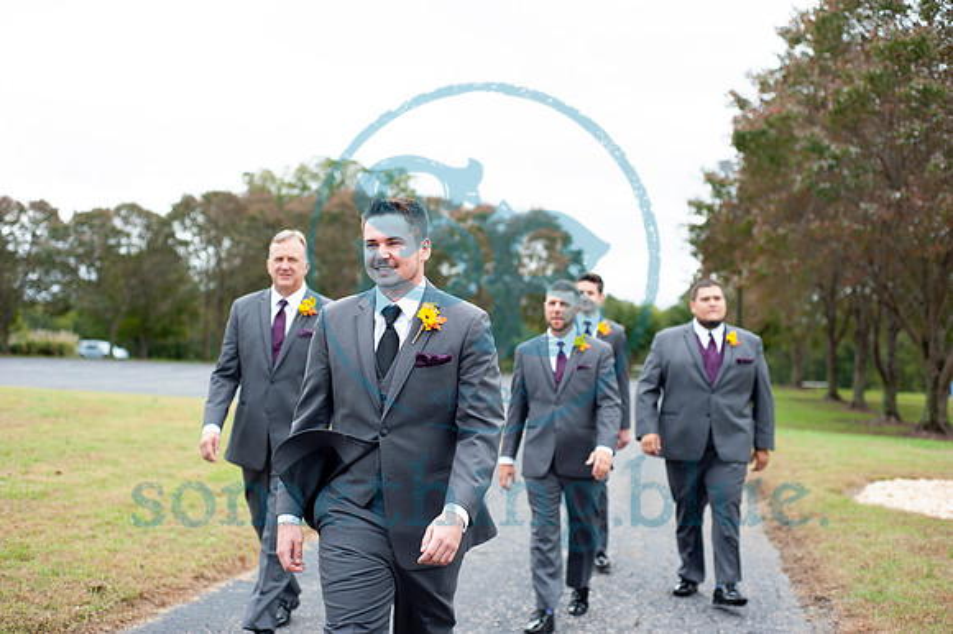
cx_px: 476
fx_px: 1323
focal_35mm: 50
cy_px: 317
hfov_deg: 39.6
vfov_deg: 27.0
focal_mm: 50
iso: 200
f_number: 2.8
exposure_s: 1/800
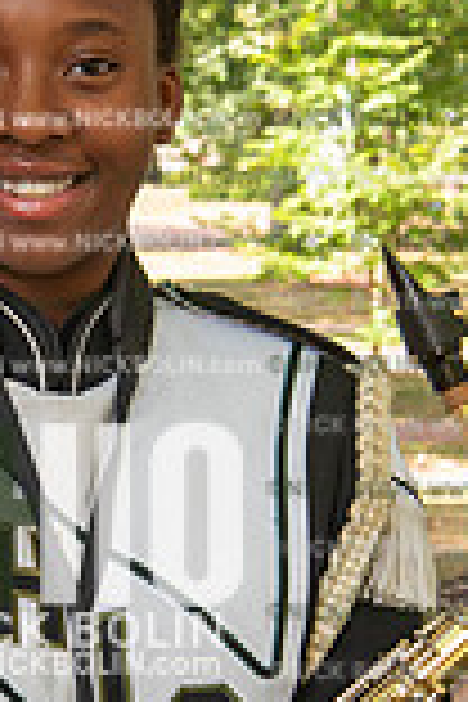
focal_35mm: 130
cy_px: 549
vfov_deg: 15.7
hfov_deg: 10.5
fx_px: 2535
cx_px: 54
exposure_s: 1/100
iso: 500
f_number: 8
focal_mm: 45
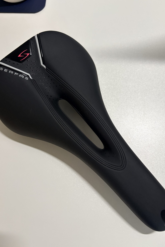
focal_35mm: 28
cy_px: 122
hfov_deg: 46.4
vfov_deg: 65.5
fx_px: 192
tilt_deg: -74.8
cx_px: 83
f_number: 1.6
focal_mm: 5.96
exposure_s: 1/60
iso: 320
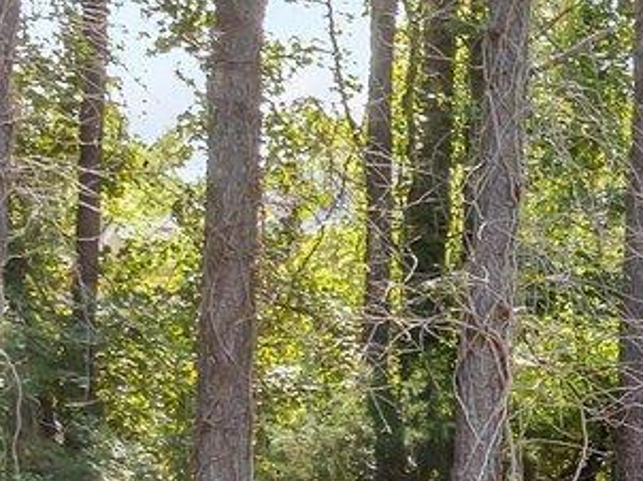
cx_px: 1840
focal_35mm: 163
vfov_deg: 8.7
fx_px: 3025
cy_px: 891
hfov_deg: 9.7
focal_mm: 12.29
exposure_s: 1/15
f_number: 5.6
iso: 100
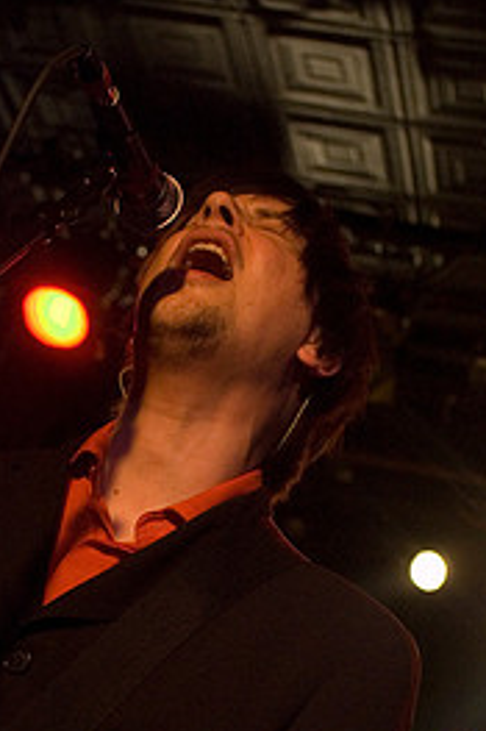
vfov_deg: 22.3
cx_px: 204
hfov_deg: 15.2
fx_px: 1822
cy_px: 620
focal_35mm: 90
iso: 1600
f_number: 3.2
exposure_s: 1/50
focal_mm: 35
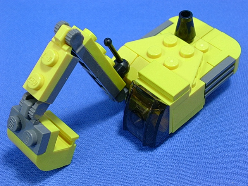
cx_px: 124
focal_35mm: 71
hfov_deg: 27.4
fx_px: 509
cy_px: 93
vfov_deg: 20.7
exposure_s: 1/19
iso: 70
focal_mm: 10.8
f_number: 3.7
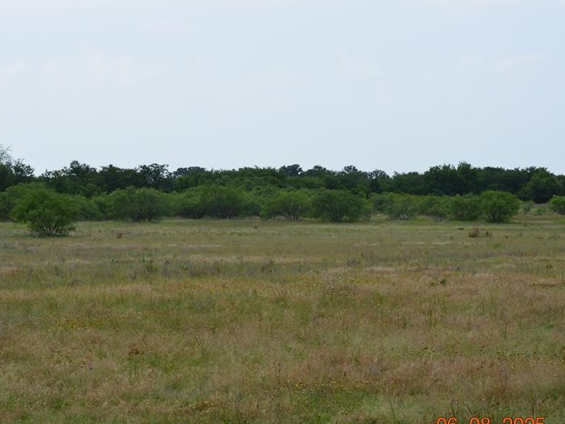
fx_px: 1757
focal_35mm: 108
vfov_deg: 13.7
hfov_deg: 18.3
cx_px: 235
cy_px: 209
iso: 400
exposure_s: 1/320
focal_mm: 55
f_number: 11
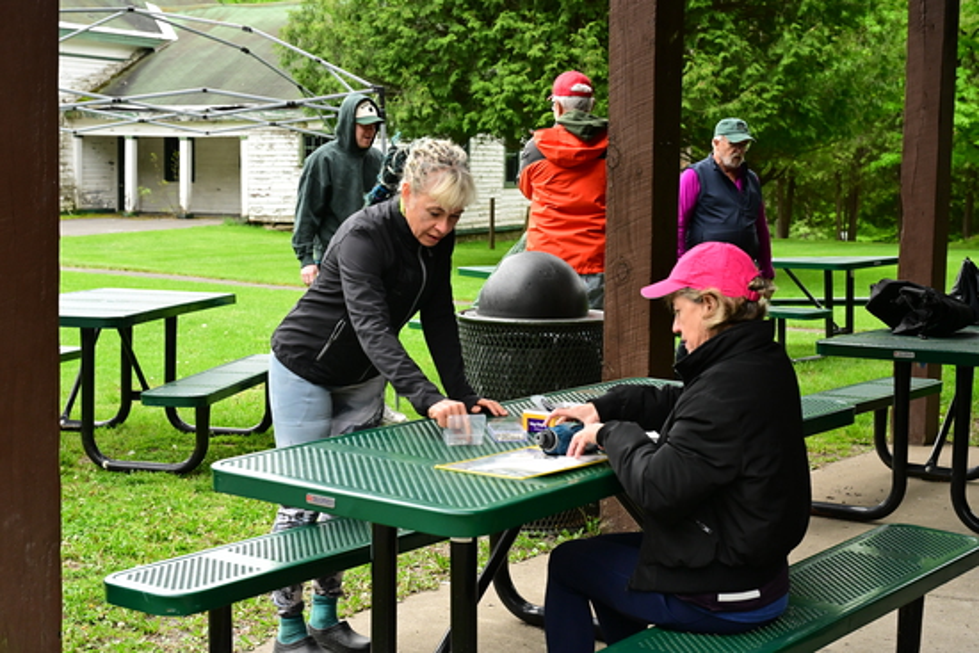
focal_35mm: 56
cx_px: 490
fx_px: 1523
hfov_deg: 35.6
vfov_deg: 24.2
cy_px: 326
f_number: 7.1
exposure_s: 1/160
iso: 2500
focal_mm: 56
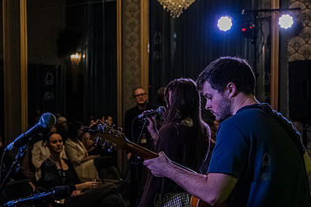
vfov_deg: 22.2
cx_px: 142
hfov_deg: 32.9
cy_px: 126
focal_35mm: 61
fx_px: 527
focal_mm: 35
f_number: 3.2
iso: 16000
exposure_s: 1/320
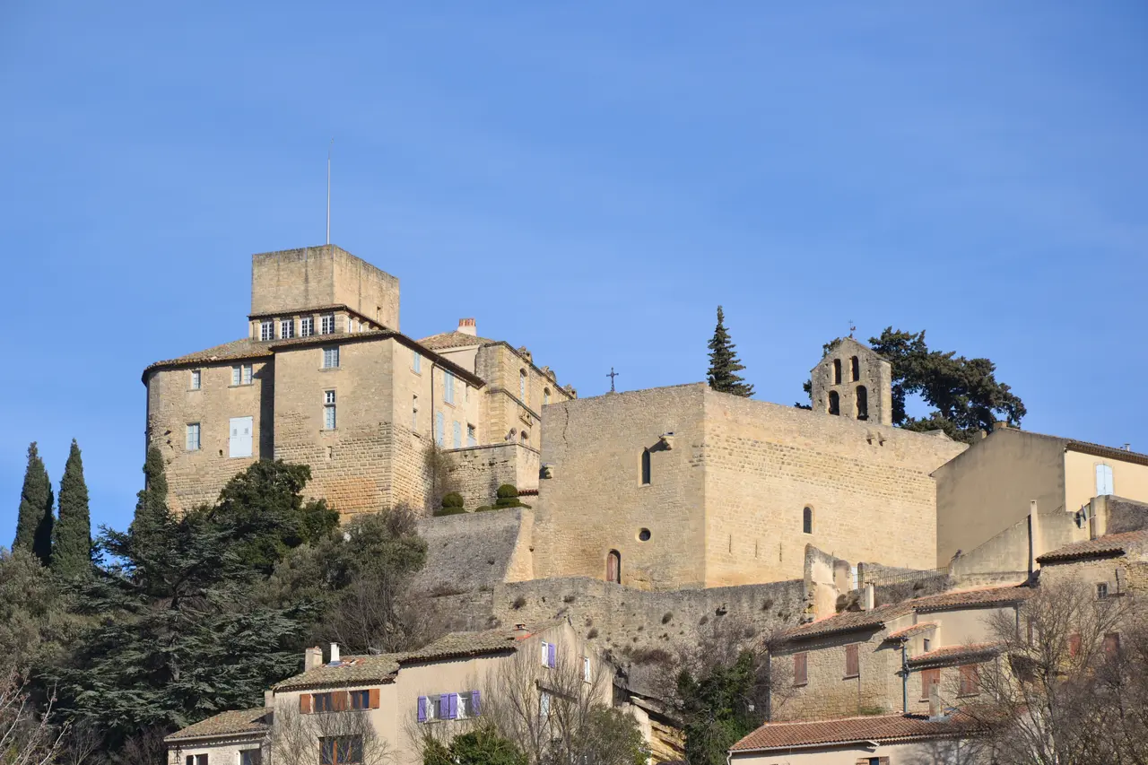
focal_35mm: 138
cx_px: 574
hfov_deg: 14.9
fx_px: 4400
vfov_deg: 9.9
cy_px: 382
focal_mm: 92
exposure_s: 1/320
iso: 100
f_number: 9
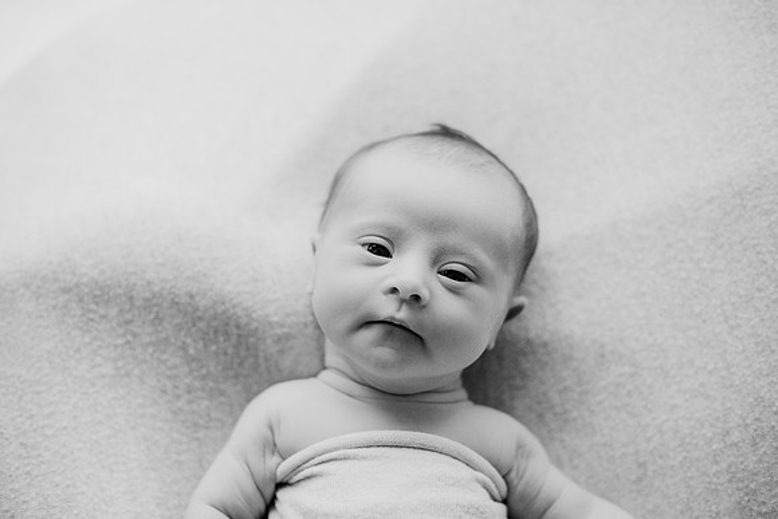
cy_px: 260
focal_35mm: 50
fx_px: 1081
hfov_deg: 39.6
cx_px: 389
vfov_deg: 27.0
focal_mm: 50
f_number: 2.2
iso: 500
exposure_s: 1/500
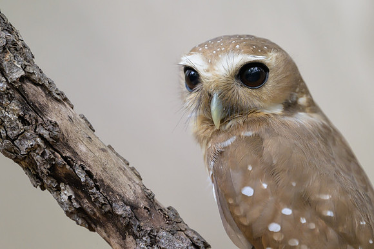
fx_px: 7500
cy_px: 88
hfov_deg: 2.9
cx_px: 211
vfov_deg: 1.9
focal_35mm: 722
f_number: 4
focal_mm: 560
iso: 1600
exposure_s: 1/1250
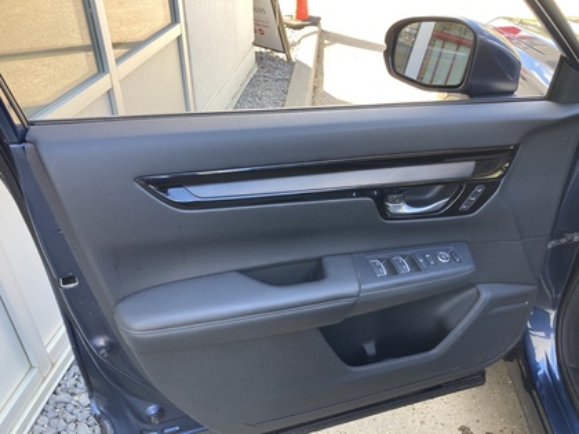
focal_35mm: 28
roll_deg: -0.8
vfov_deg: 49.7
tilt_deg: -33.8
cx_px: 290
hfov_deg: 63.4
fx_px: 468
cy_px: 217
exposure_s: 1/121
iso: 40
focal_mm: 3.99
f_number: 1.8
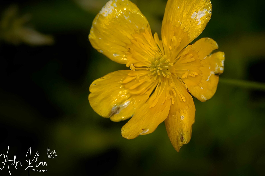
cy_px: 70
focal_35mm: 164
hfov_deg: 12.6
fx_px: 1202
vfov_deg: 8.4
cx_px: 166
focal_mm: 85
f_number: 11
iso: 640
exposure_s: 1/320
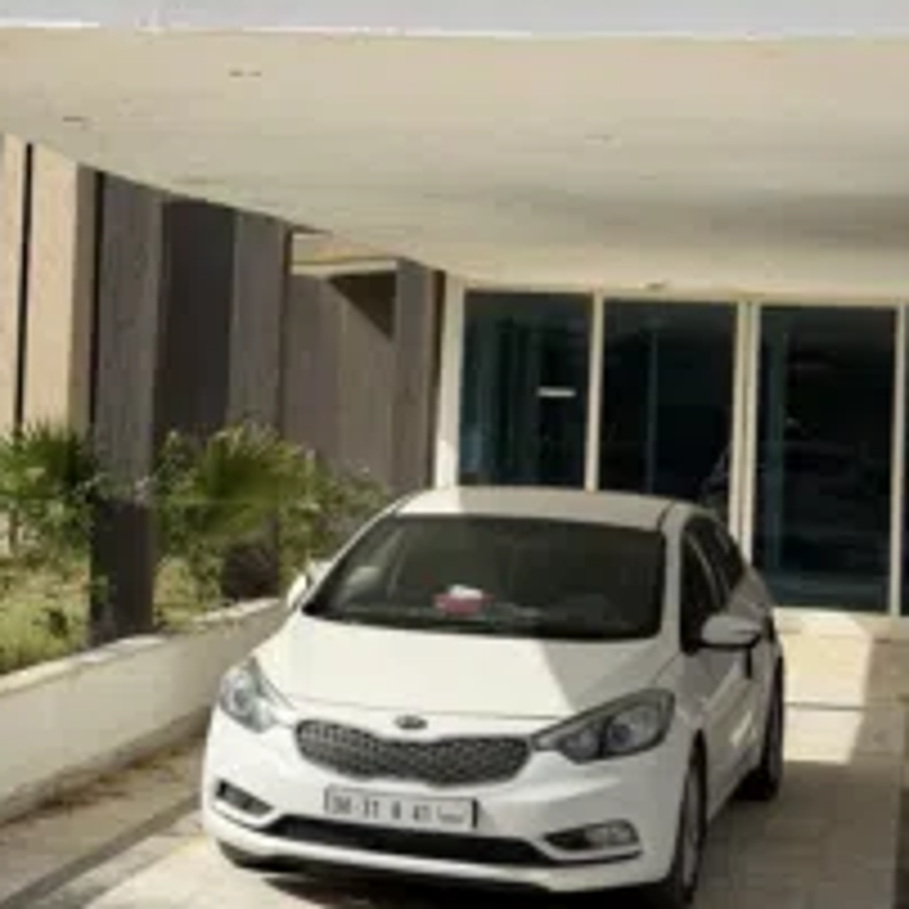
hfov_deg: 20.5
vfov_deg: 20.6
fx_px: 2496
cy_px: 315
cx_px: 270
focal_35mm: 84
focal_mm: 6.76
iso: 80
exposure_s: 1/5587
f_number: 1.78
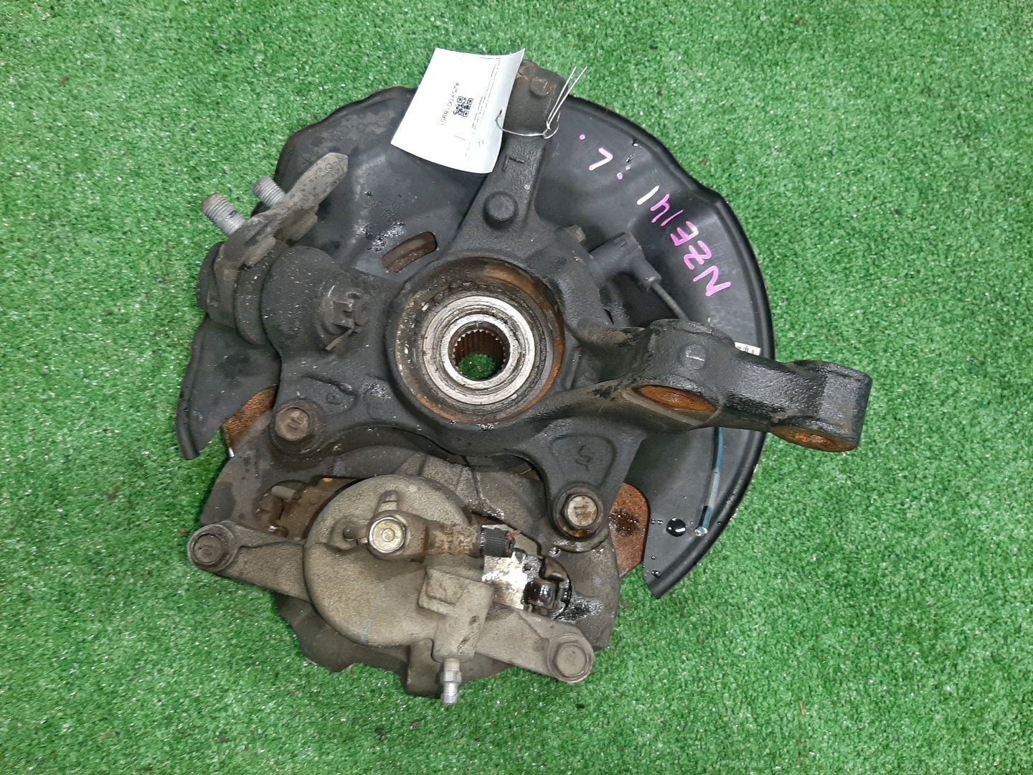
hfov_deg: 67.3
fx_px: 776
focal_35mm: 26
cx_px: 516
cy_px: 388
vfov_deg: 53.1
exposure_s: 1/33
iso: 179
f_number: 1.7
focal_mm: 3.93
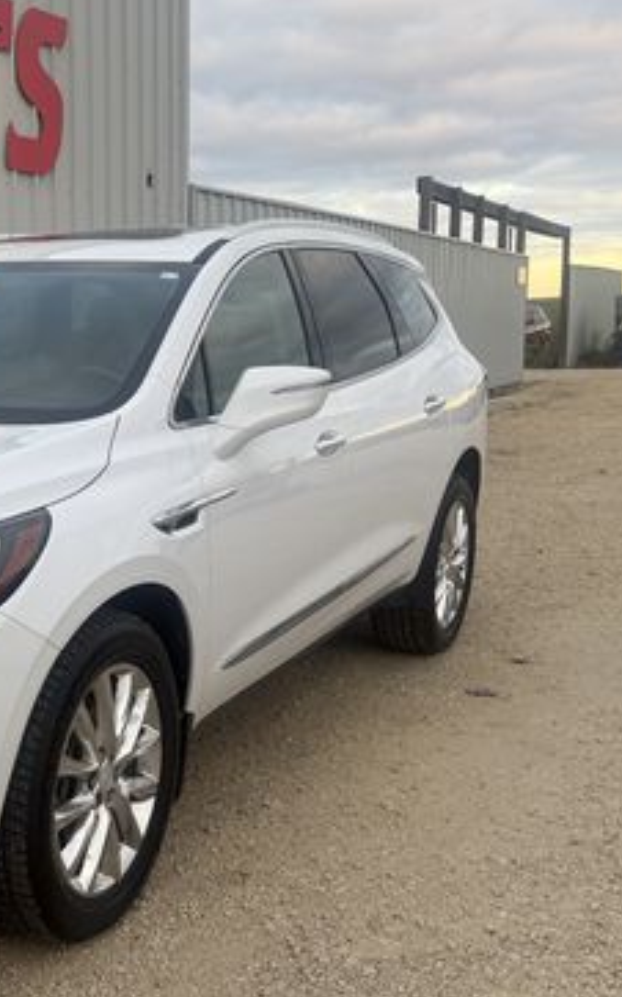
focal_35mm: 45
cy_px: 565
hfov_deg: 26.1
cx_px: -83
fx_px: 1221
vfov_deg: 44.3
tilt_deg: -9.4
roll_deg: +2.3
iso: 64
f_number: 1.78
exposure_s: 1/246
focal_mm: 6.76
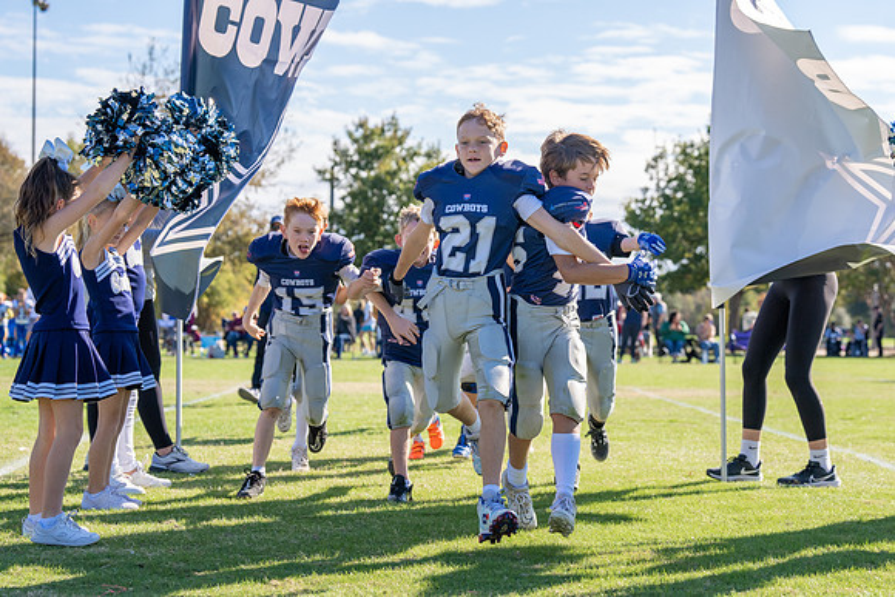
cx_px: 448
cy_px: 298
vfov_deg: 19.5
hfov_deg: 28.8
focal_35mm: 70
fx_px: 1741
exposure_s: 1/2000
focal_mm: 70
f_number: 4.5
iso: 400
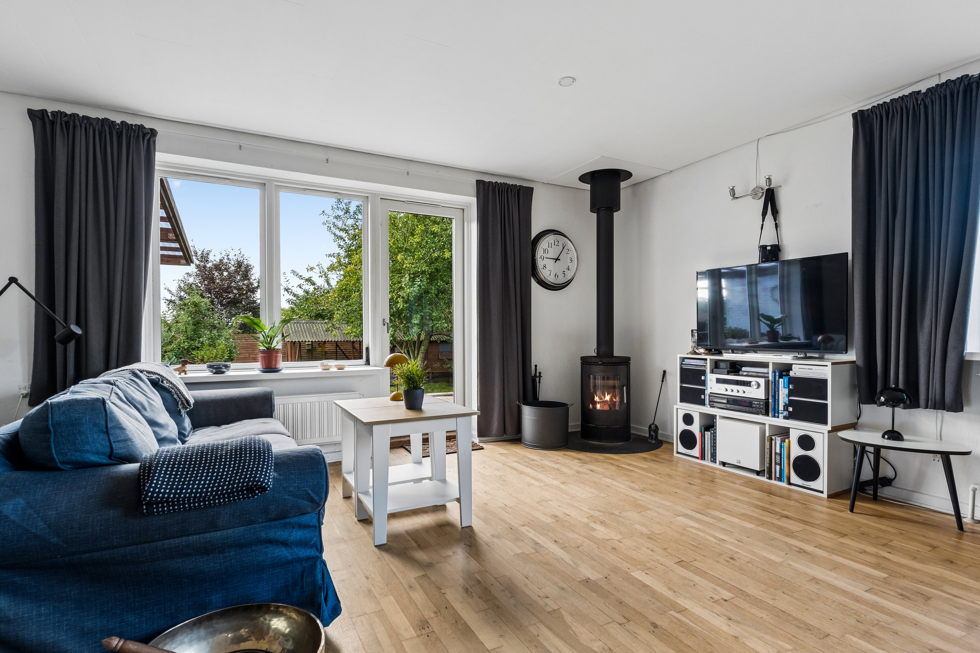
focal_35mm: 18
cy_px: 326
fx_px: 490
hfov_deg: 90.0
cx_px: 490
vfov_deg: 67.4
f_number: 8
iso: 400
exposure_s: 1/15
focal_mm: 12
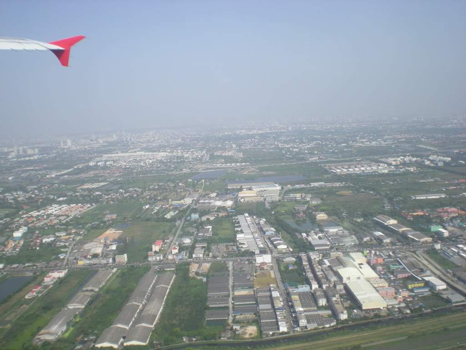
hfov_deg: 49.0
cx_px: 233
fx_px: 512
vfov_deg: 37.7
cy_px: 175
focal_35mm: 38
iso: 50
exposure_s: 1/312
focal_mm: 6.3
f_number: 4.6
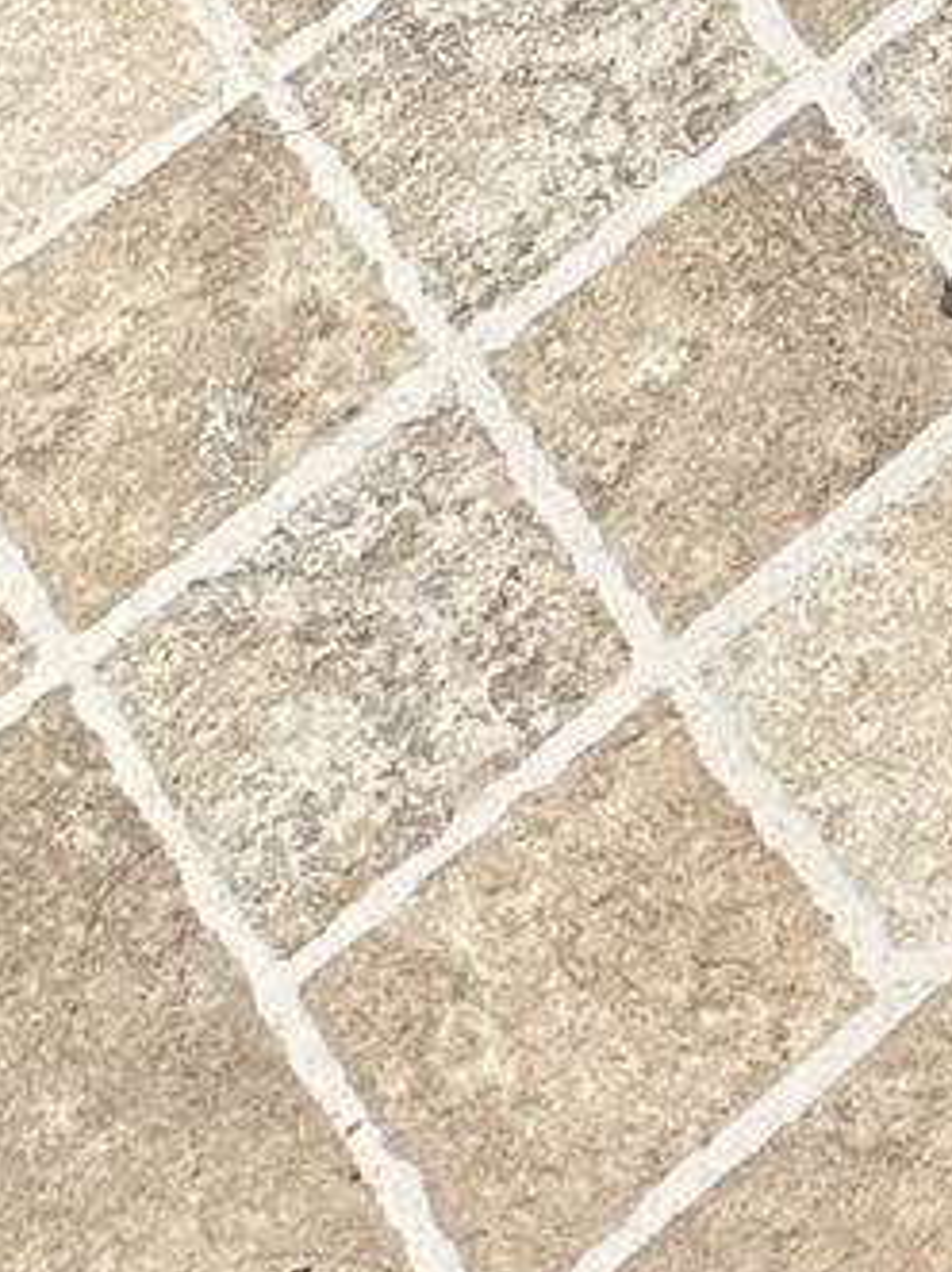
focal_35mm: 145
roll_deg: -0.2
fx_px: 5320
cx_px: 2499
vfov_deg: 10.3
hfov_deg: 8.9
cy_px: -2409
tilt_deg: -39.4
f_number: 1.78
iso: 160
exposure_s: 1/121
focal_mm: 6.86
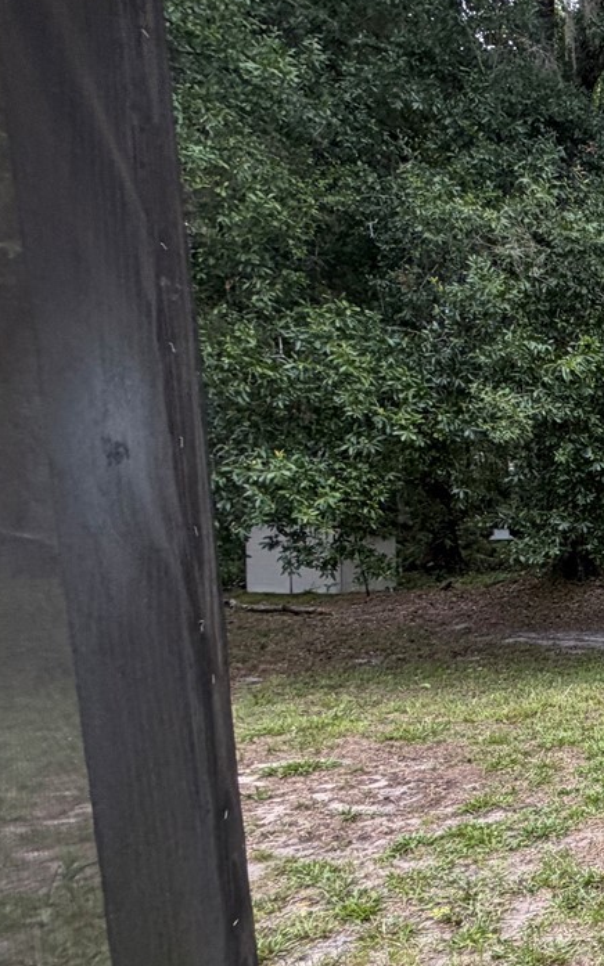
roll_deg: -1.3
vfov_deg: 56.0
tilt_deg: -8.0
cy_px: 612
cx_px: 1094
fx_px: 896
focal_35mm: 34
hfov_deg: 22.0
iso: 125
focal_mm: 2.22
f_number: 2.2
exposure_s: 1/121
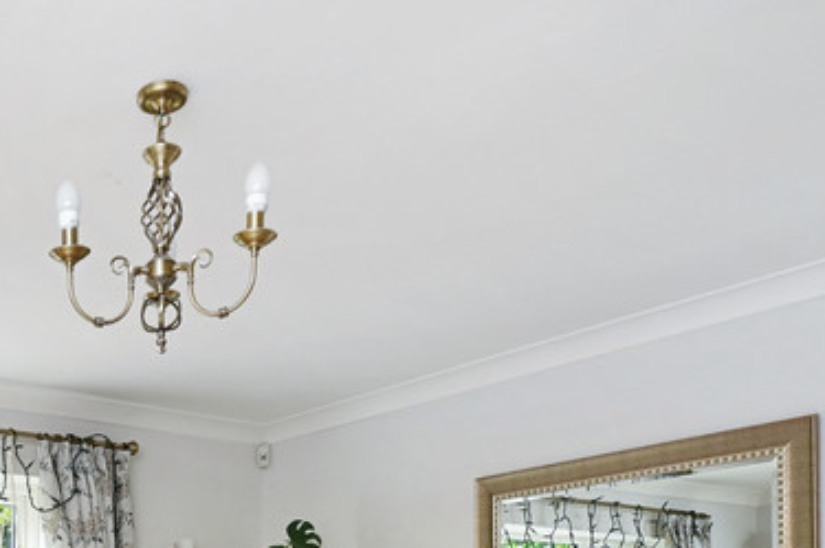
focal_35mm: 41
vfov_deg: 27.2
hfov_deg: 41.0
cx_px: -11
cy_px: 714
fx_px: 938
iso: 400
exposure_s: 1/30
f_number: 5.6
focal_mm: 15
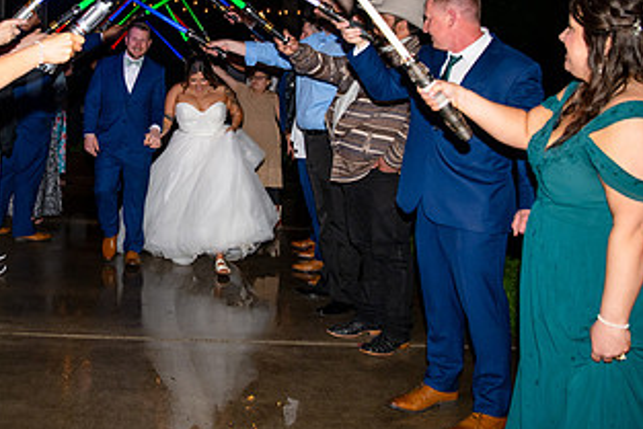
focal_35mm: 50
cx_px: 164
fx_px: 893
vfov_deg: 26.6
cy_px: 95
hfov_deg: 38.6
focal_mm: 27
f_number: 4
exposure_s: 1/320
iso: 640
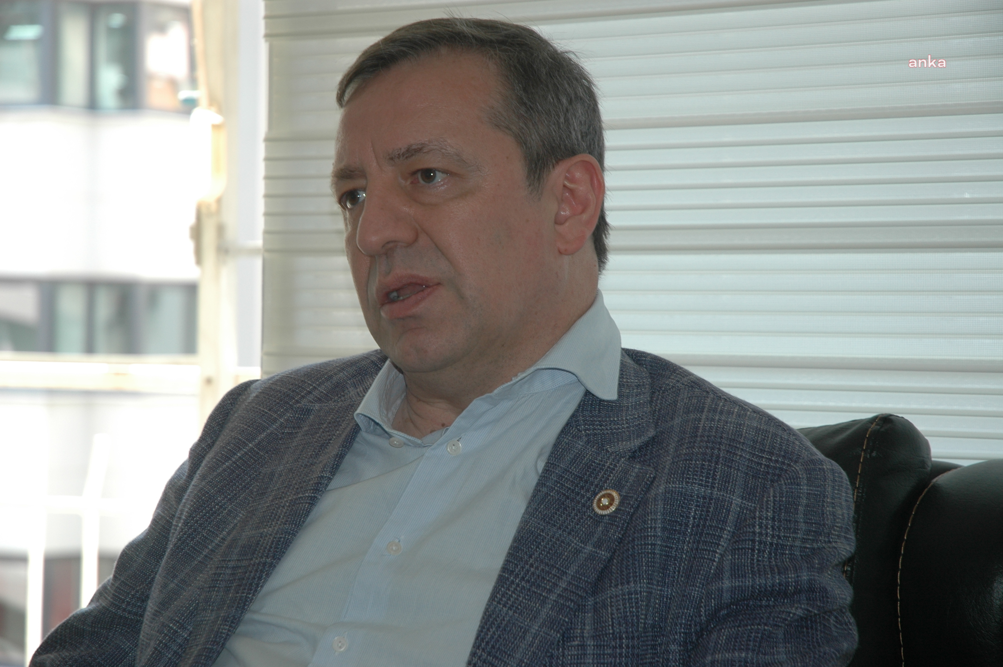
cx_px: 502
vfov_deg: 13.0
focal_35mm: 105
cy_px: 334
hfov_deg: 19.5
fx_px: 2923
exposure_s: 1/80
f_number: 4.5
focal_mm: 70
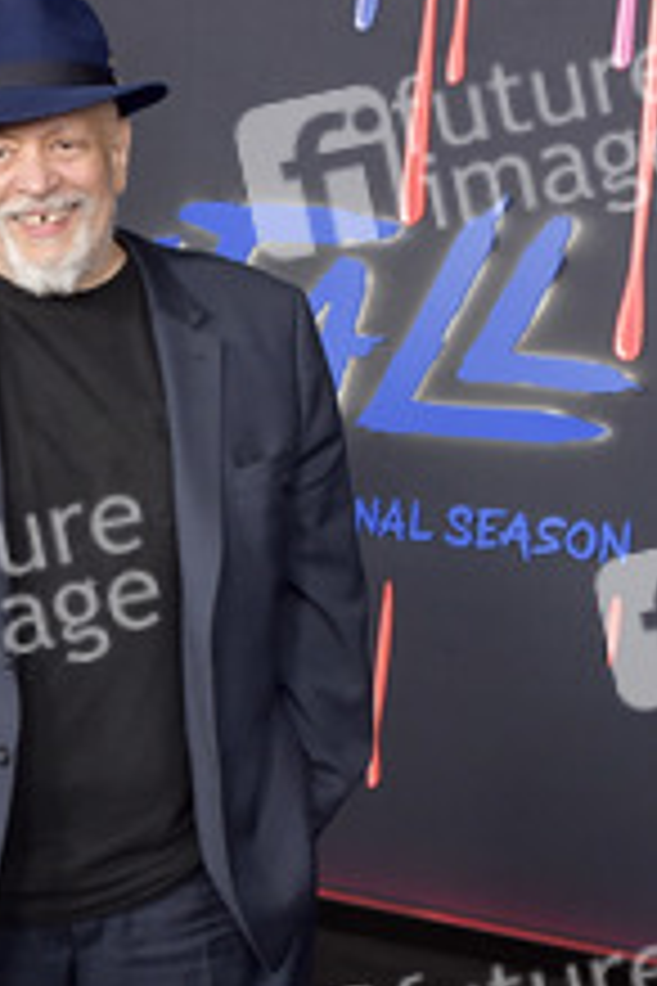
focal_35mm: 64
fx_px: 1752
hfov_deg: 20.8
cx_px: 61
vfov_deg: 30.4
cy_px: 828
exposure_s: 1/250
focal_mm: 35
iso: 2500
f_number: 6.3
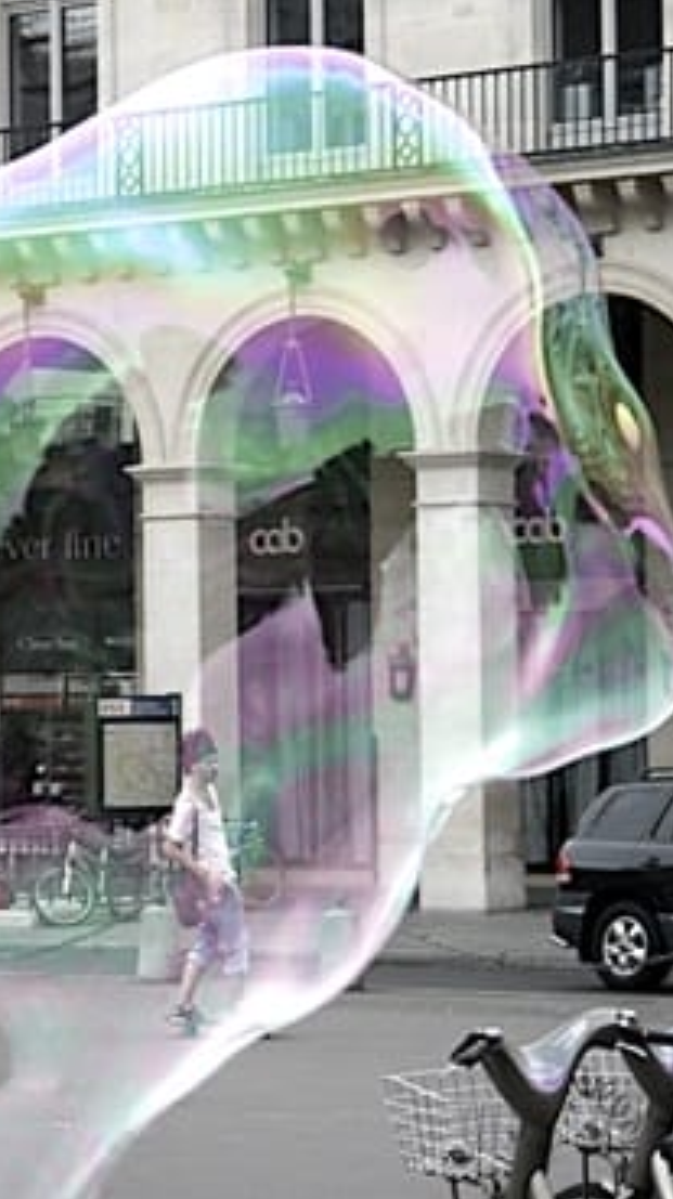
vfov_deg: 14.4
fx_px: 4737
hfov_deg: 8.1
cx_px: 309
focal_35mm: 149
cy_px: 562
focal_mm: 42
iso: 100
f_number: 5.6
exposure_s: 1/160
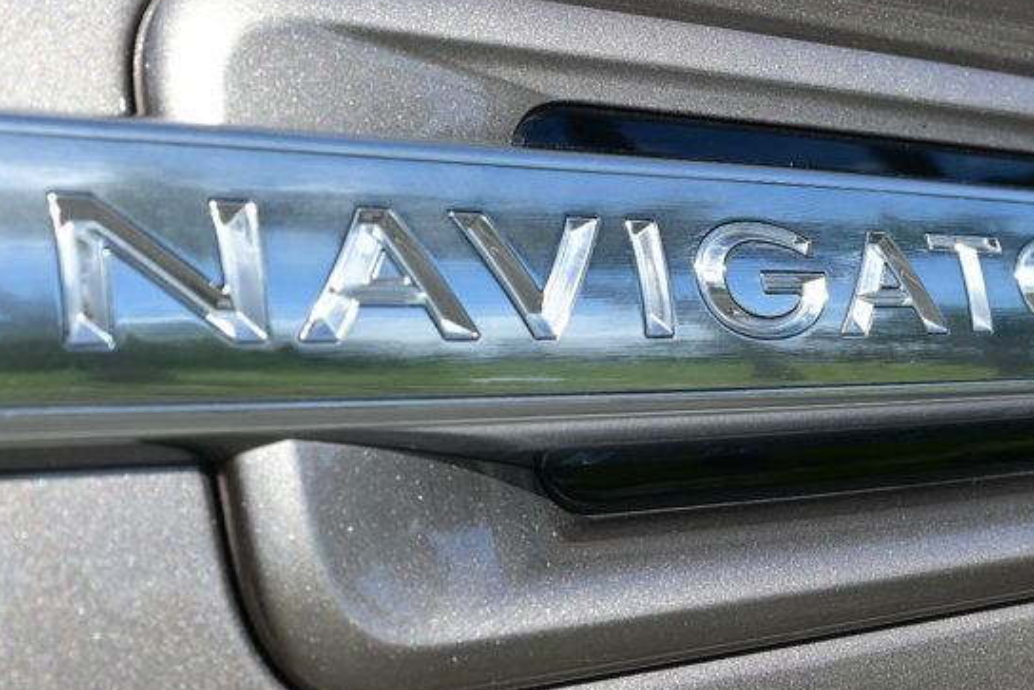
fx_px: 2270
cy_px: 148
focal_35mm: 79
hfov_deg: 25.6
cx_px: 652
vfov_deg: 17.2
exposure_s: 1/320
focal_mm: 28
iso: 100
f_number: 9
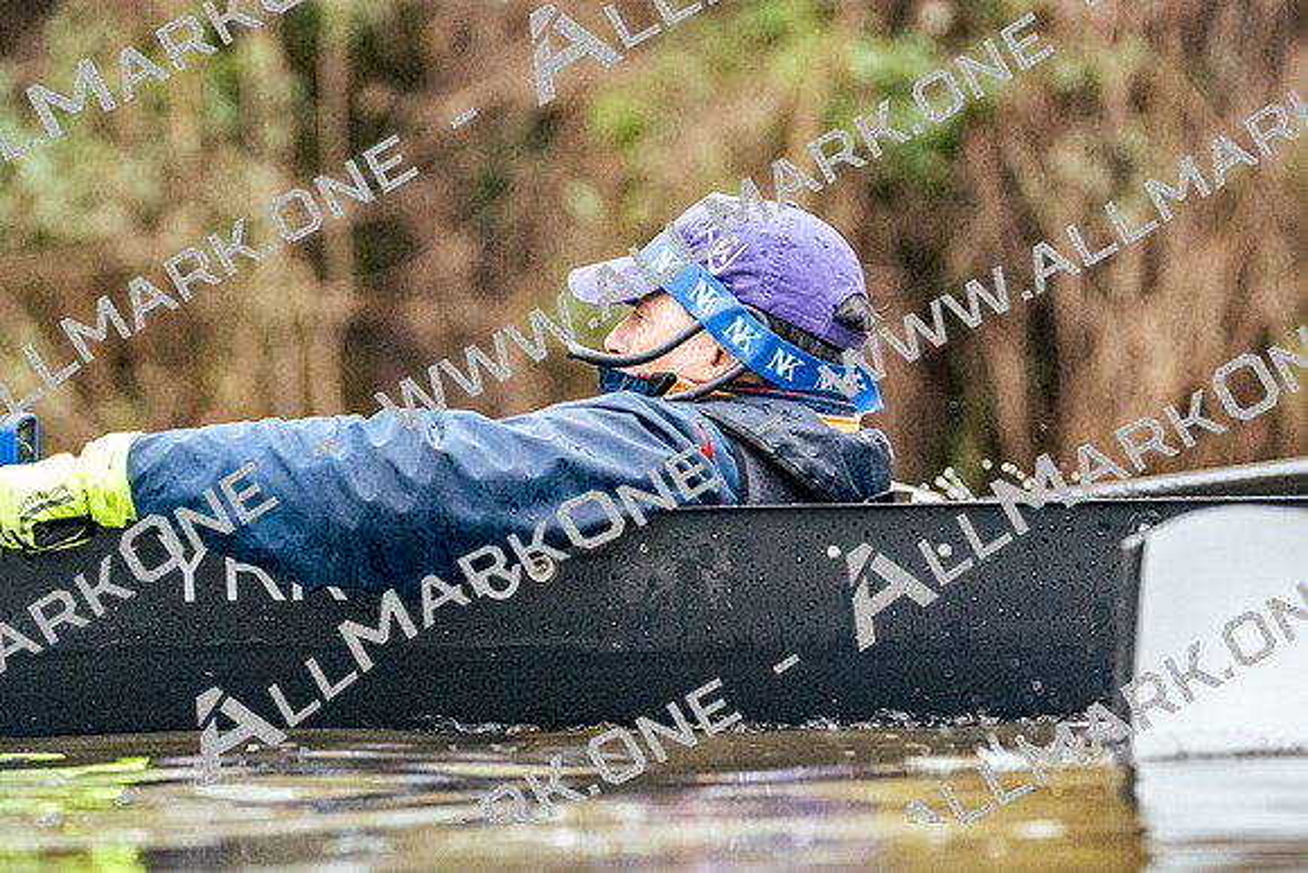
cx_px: 654
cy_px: 436
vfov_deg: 2.2
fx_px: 23221
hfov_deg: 3.2
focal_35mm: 639
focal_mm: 426
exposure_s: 1/2000
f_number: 6.3
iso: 10000
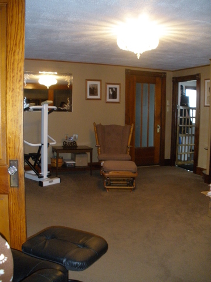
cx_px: 106
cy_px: 141
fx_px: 293
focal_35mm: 36
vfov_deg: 51.4
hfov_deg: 39.7
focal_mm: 6.3
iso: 400
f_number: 3.5
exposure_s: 1/30
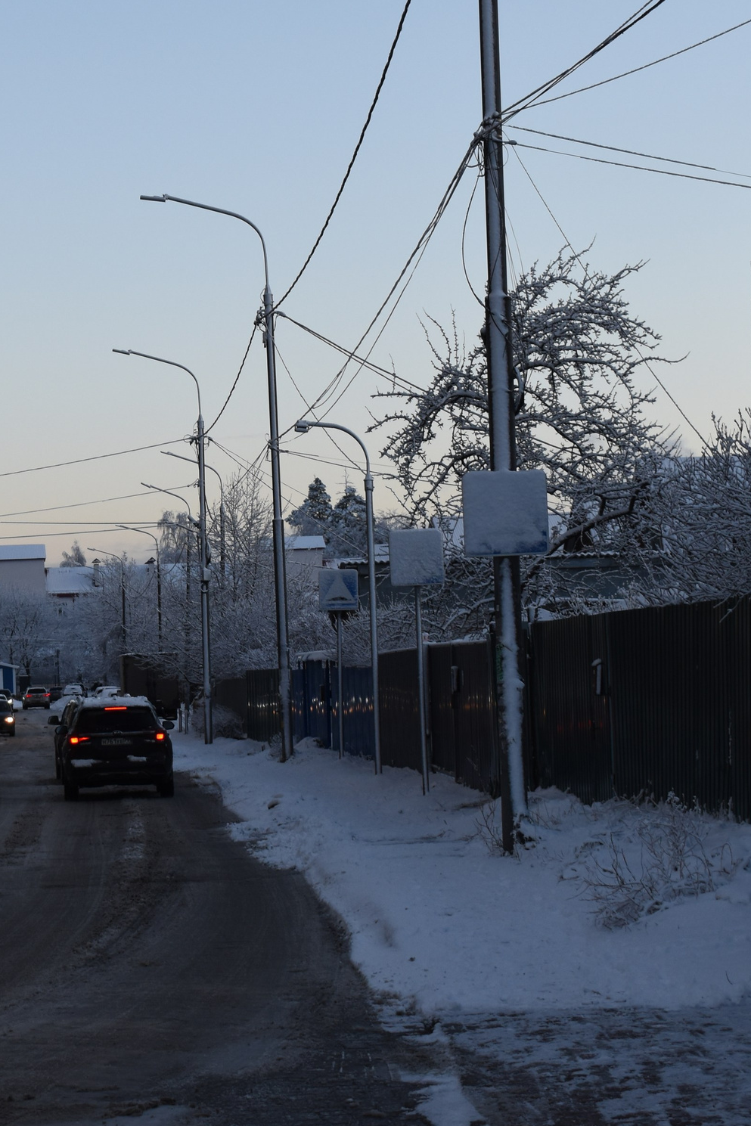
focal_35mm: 98
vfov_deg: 20.8
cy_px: 529
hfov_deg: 13.9
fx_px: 3066
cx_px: 95
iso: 250
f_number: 7.1
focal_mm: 38
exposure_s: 1/160
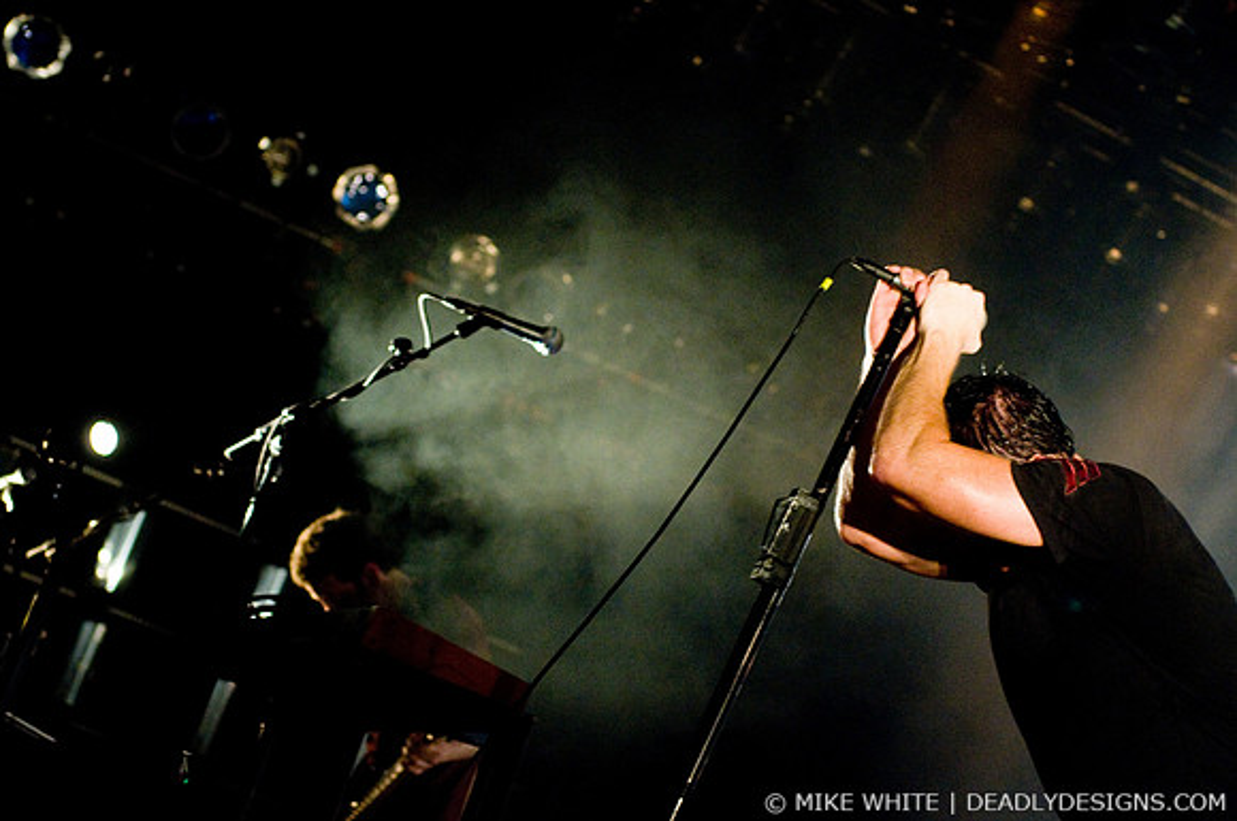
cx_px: 618
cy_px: 410
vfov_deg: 15.7
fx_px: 2985
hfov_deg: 23.4
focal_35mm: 87
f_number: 3.2
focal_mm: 58
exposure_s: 1/125
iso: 800
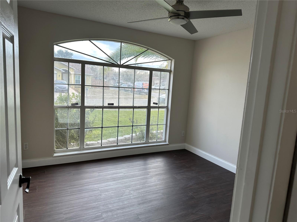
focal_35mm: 24
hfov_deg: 71.6
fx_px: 206
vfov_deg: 56.8
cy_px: 111
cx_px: 148
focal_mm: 6.86
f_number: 1.78
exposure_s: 1/138
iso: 64
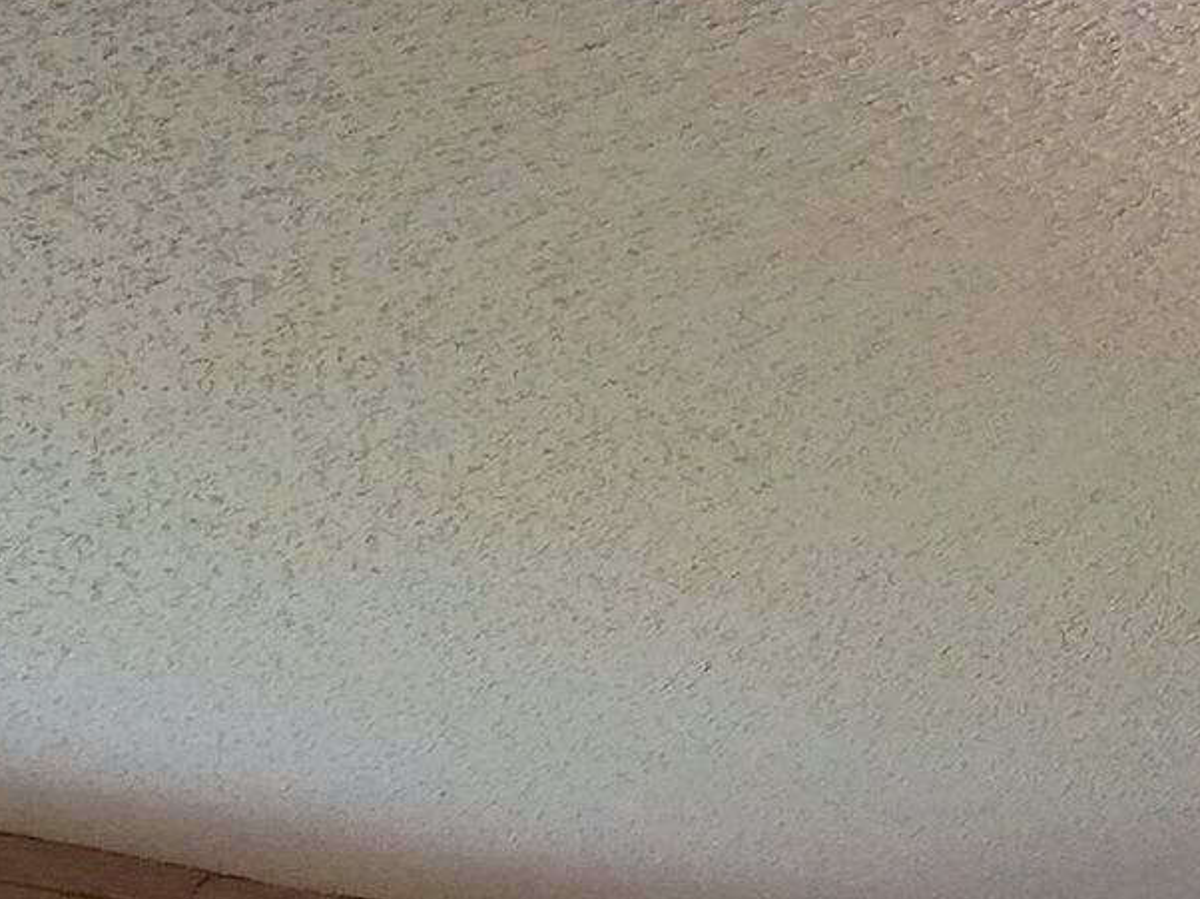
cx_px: 869
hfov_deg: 13.3
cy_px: 1728
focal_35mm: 148
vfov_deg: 9.4
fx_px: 5129
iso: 230
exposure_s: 1/60
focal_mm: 4.27
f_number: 1.8
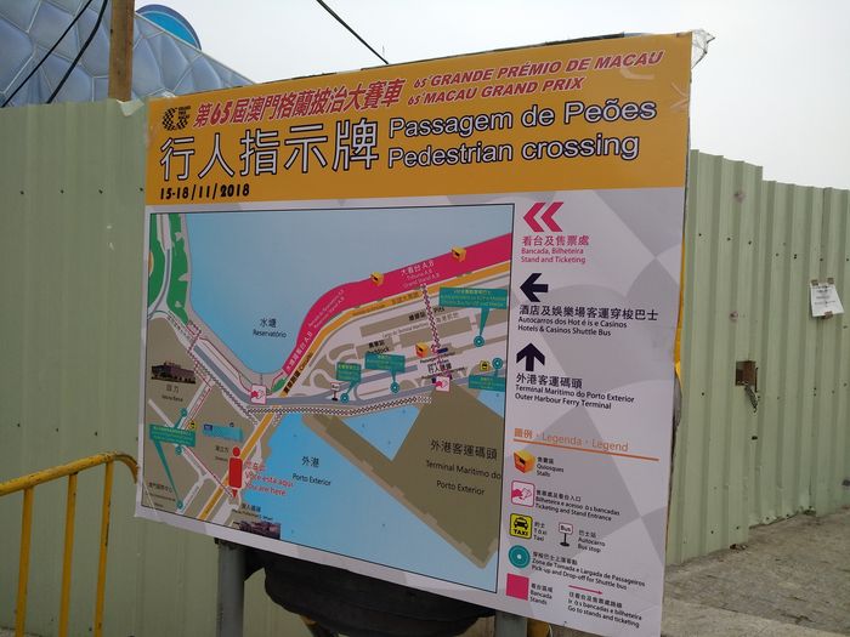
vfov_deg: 61.1
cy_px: 318
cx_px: 425
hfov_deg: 76.4
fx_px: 540
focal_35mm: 22
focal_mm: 3.81
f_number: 2.2
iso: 100
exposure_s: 1/262
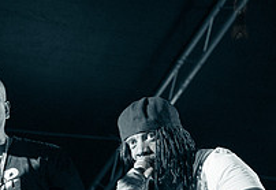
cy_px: 219
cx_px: -6
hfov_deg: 16.6
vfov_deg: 11.6
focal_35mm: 119
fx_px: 921
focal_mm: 35
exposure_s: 1/1000
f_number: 2.8
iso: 1250
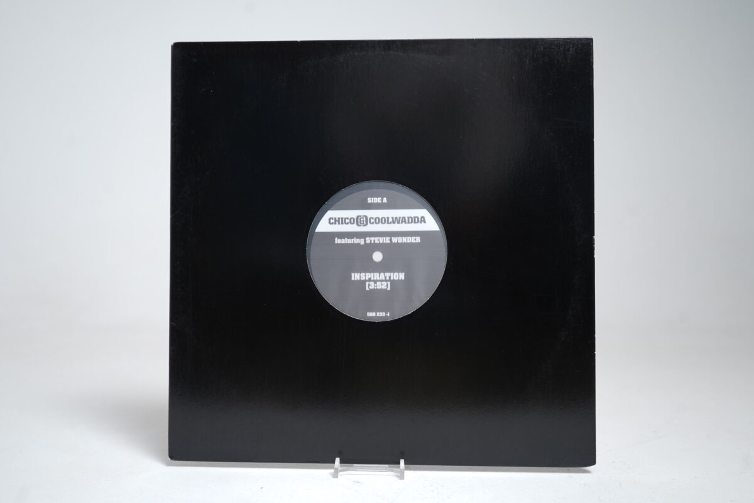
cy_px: 252
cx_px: 377
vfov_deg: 40.0
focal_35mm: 33
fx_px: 691
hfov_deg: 57.2
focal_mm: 33
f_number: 5
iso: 64
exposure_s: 1/5
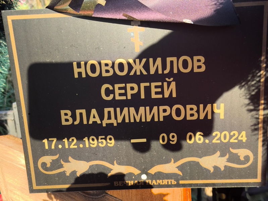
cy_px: 100
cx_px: 134
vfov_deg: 29.1
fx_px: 387
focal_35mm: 50
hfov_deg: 38.2
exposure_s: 1/345
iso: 50
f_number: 1.7
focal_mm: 4.71
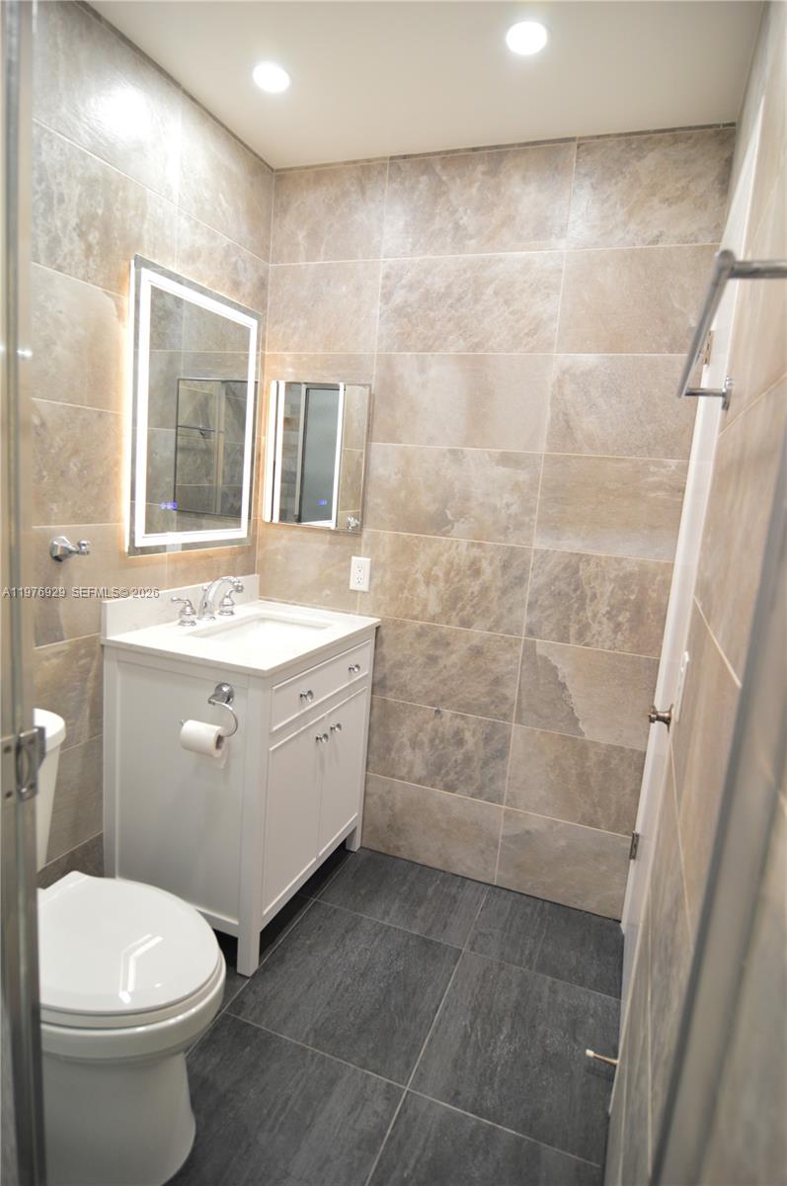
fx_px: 592
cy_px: 593
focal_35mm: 18
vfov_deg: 90.1
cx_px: 394
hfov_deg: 67.2
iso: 400
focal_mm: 12
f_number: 4
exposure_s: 1/30
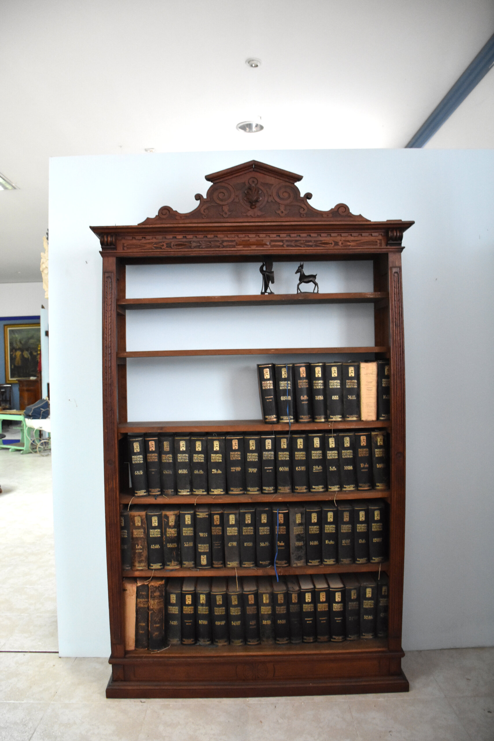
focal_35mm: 27
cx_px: 247
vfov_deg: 67.4
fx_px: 556
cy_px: 370
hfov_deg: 47.9
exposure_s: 1/60
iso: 2800
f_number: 4
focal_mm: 18
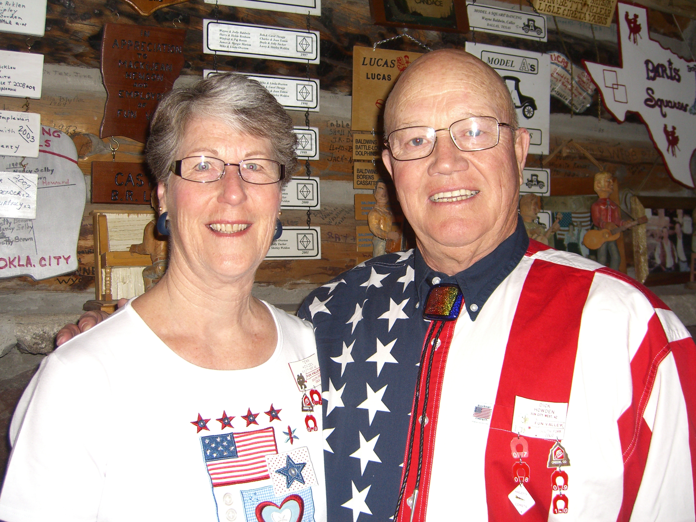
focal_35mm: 38
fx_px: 764
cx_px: 348
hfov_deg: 49.0
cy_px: 261
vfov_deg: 37.7
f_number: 2.8
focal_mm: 7.9
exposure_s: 1/60
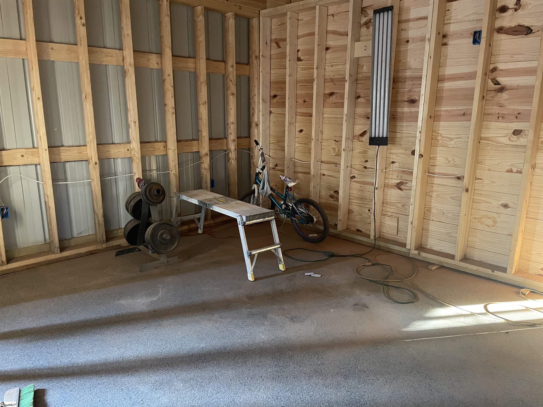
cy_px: 204
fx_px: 408
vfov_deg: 53.1
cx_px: 272
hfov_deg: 67.3
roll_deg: +0.2
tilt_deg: -12.5
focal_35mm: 26
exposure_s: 1/30
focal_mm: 4.2
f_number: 1.6
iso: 640
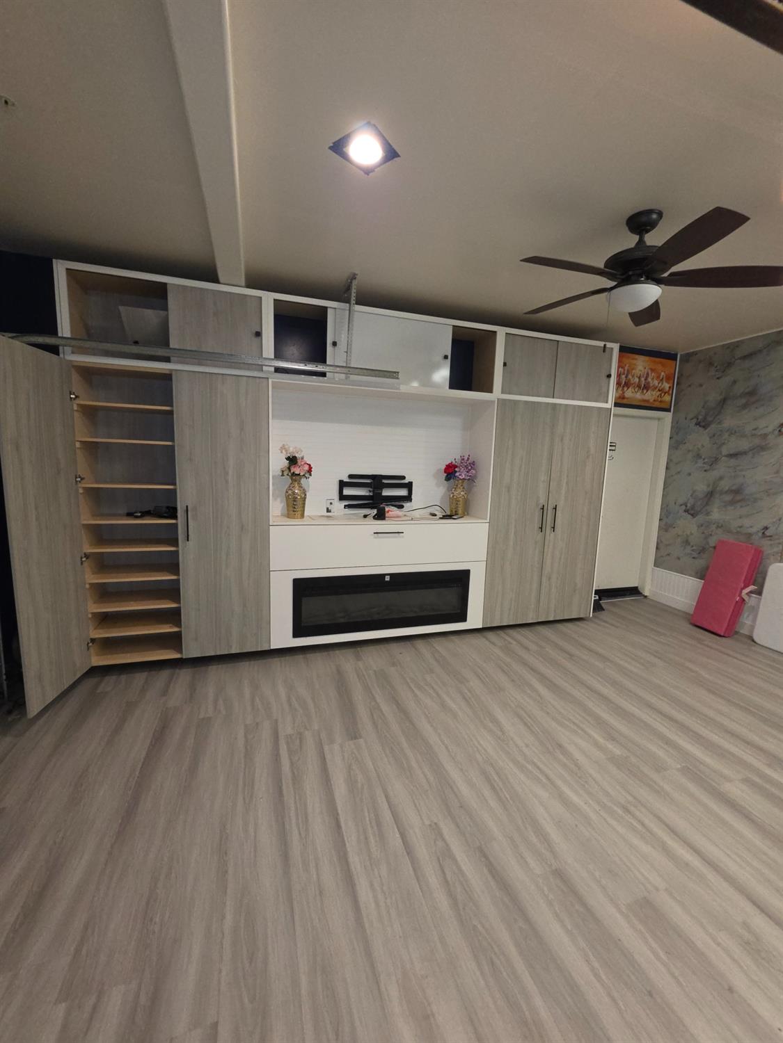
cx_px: 392
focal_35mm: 13
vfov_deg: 106.2
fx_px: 392
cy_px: 522
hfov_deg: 89.9
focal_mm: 2.2
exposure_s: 1/60
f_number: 1.9
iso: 250
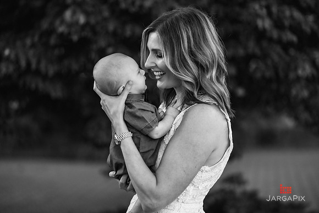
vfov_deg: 16.1
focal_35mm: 85
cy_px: 106
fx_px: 753
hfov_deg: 23.9
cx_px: 160
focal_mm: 85
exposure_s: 1/500
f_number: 2
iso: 200
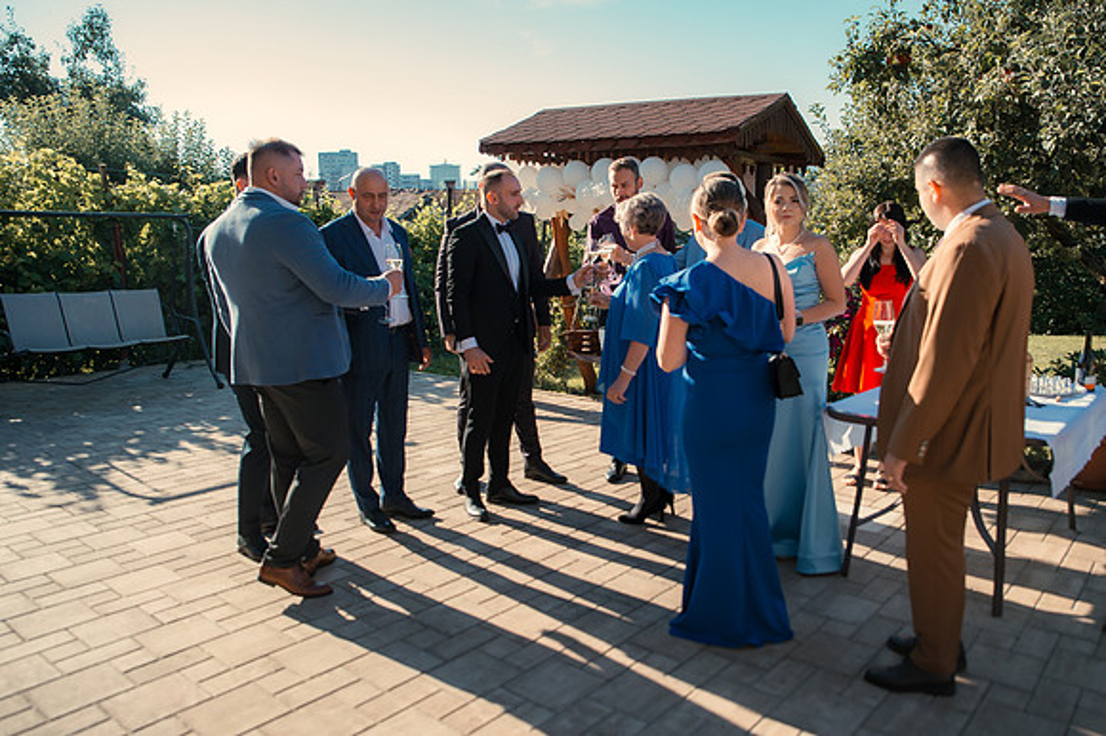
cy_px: 332
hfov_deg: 68.5
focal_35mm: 26
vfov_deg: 48.8
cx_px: 608
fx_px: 810
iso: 100
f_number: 3.5
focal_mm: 24
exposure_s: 1/250
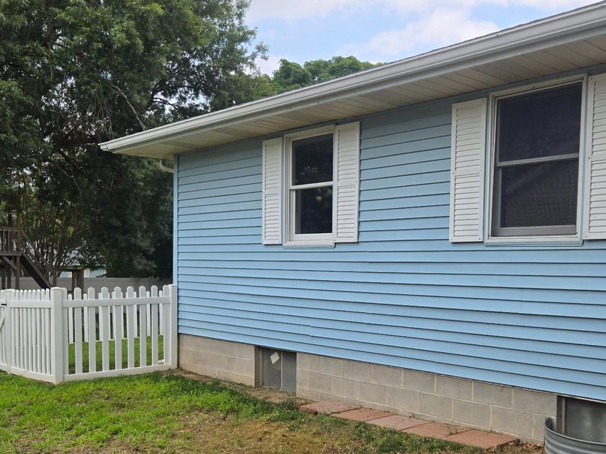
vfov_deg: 36.5
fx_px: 683
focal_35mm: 39
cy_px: 297
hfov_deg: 47.4
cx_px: 380
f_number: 1.8
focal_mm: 5.4
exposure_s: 1/1154
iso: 25
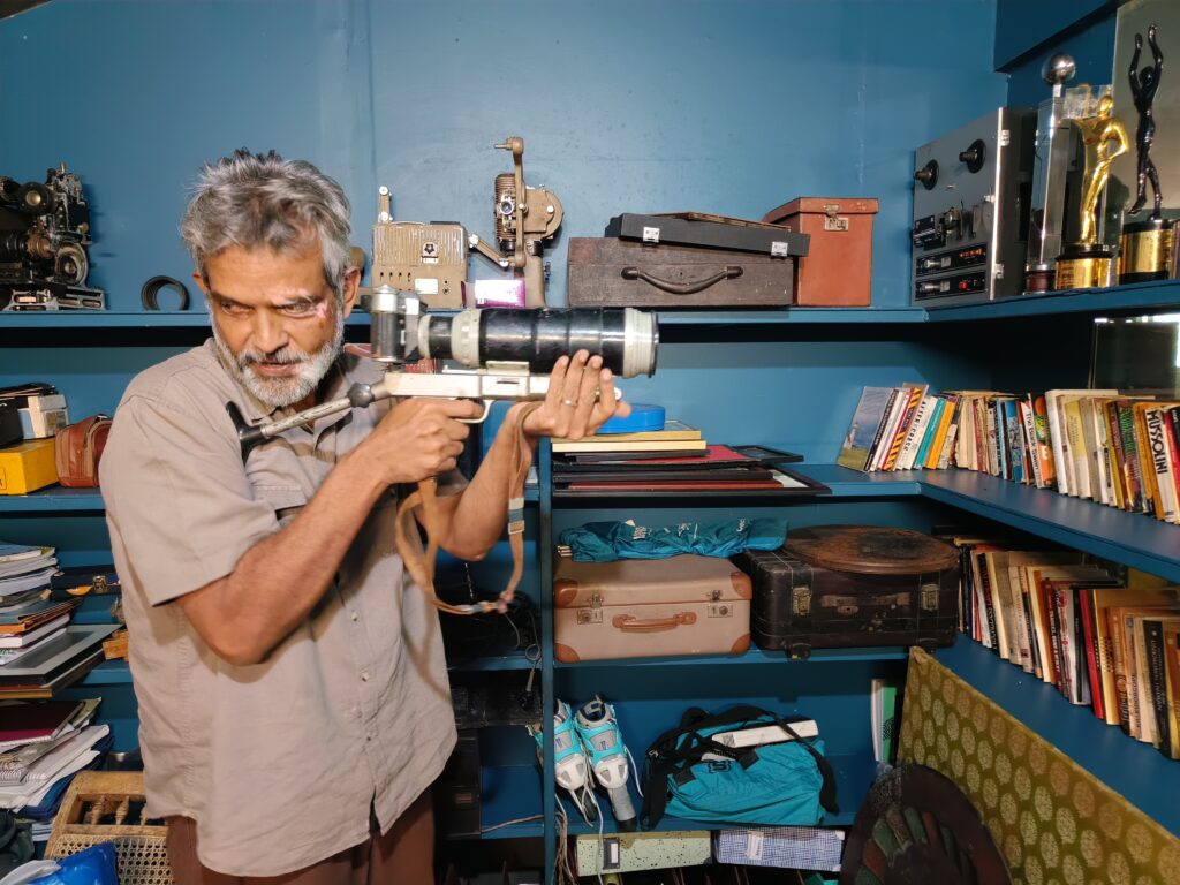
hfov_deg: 71.6
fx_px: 818
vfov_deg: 56.8
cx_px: 590
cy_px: 442
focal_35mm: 24
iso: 1600
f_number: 1.8
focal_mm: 5.59
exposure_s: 1/25
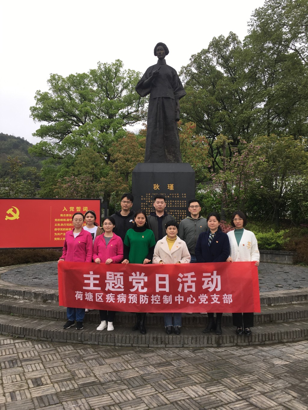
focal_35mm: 29
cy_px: 205
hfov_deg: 48.2
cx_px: 154
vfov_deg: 61.7
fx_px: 344
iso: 25
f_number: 2.2
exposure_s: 1/151
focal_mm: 4.15
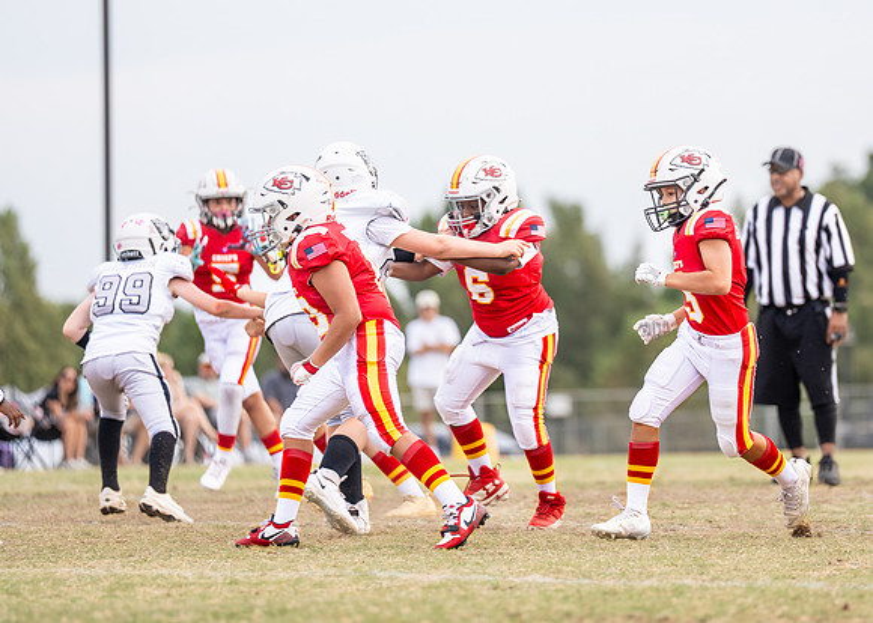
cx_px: 604
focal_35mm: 299
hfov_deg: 6.7
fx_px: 7423
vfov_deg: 4.8
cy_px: 265
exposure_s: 1/1250
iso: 160
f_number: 2.8
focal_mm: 200
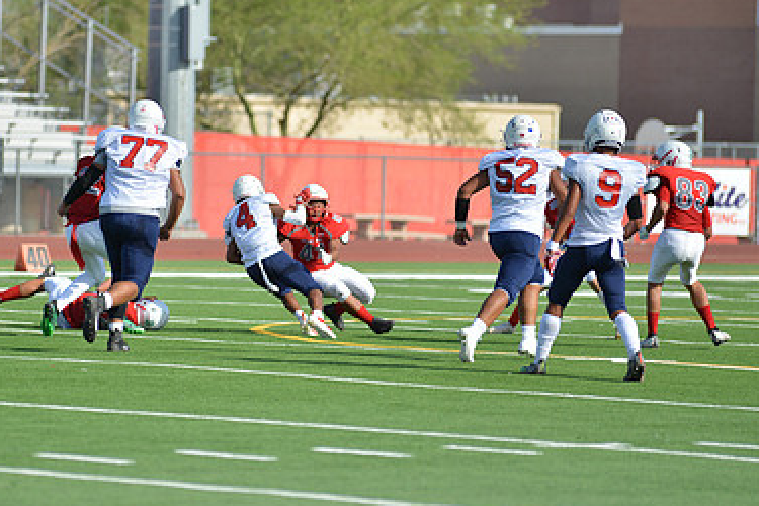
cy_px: 232
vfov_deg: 4.4
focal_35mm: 309
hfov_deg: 6.7
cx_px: 269
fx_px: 6514
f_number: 2.8
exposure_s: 1/1600
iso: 100
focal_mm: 200
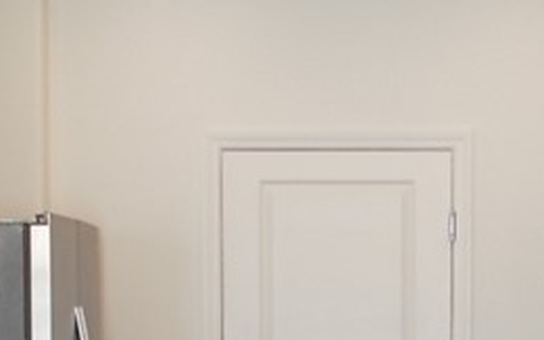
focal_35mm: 108
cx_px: 371
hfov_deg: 19.2
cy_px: 455
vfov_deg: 11.7
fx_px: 1601
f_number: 3.2
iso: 125
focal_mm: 4.6
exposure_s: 1/25
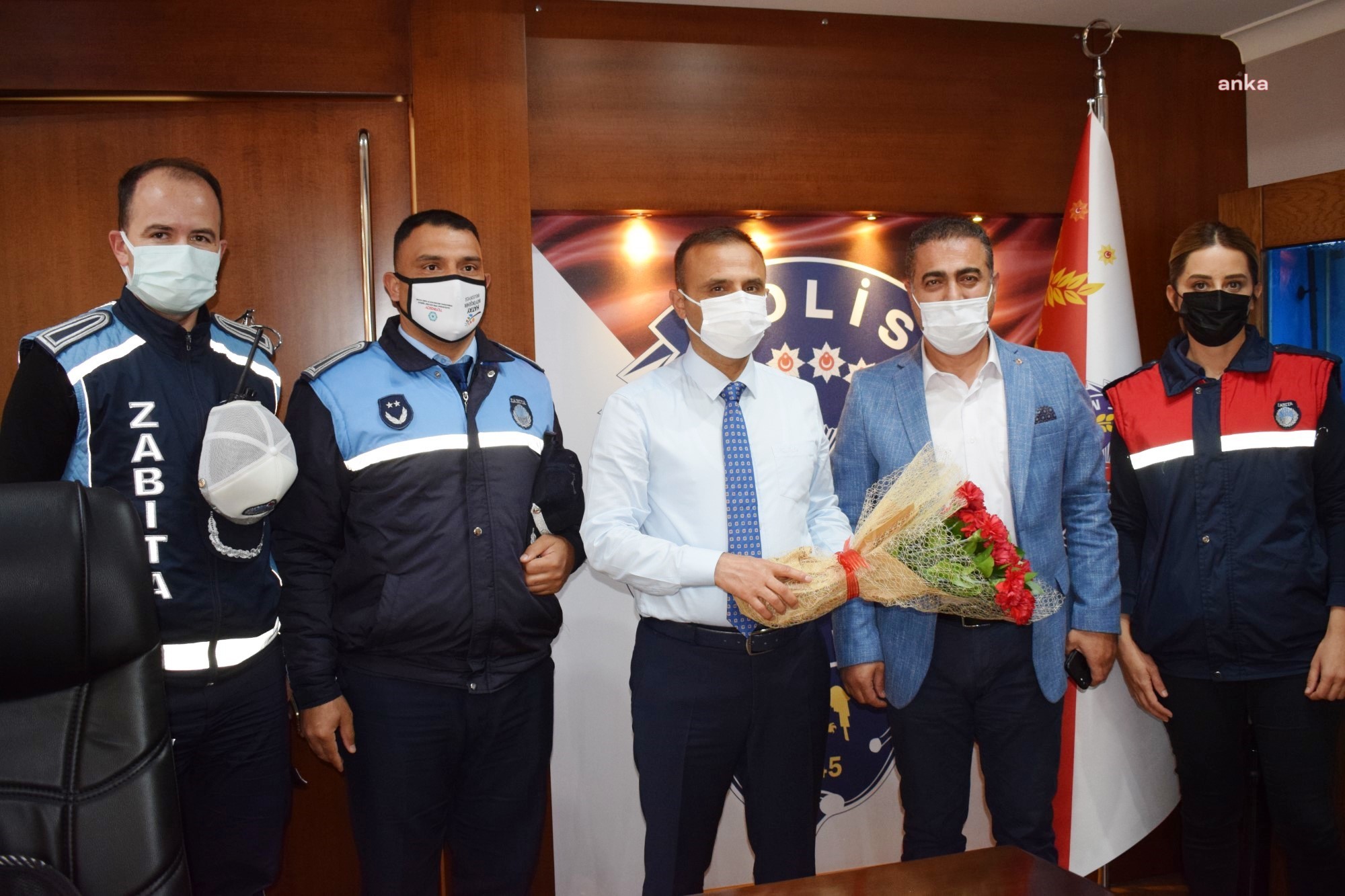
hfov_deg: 55.1
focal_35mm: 34
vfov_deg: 38.4
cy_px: 448
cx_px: 672
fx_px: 1289
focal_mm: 23
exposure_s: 1/60
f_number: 3.8
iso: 1400
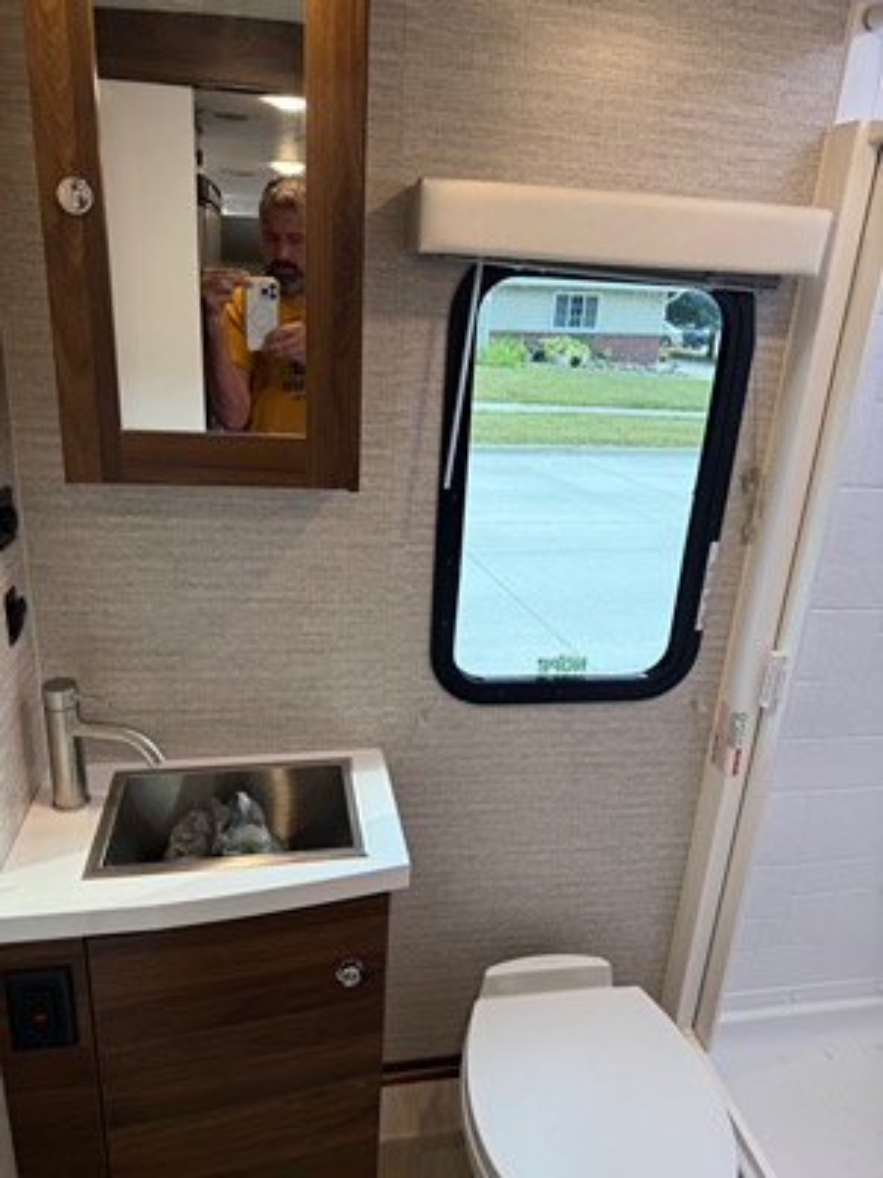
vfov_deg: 71.6
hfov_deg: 56.8
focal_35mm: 24
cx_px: 442
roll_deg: -3.7
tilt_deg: -22.4
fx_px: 816
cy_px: 589
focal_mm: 6.76
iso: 80
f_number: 1.78
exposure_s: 1/121
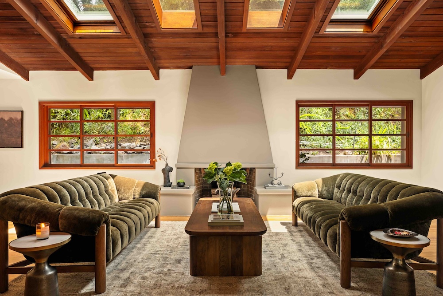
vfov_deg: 53.1
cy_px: 148
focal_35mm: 24
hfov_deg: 73.7
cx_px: 222
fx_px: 295
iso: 500
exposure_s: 1/3
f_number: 10
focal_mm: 24
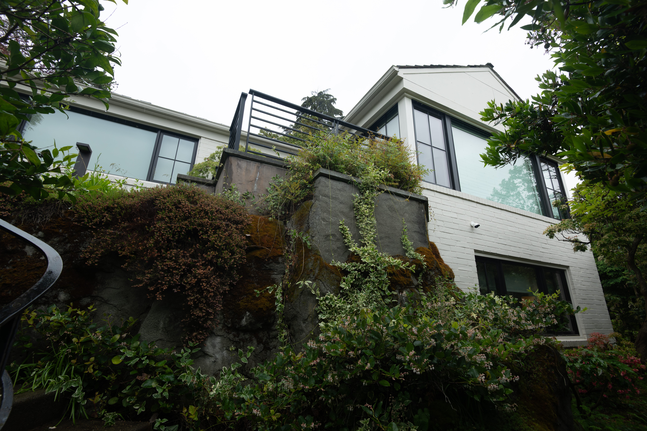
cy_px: 216
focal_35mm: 16
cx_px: 324
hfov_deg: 96.7
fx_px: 288
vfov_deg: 73.7
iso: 640
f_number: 8
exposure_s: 1/160
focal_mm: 16
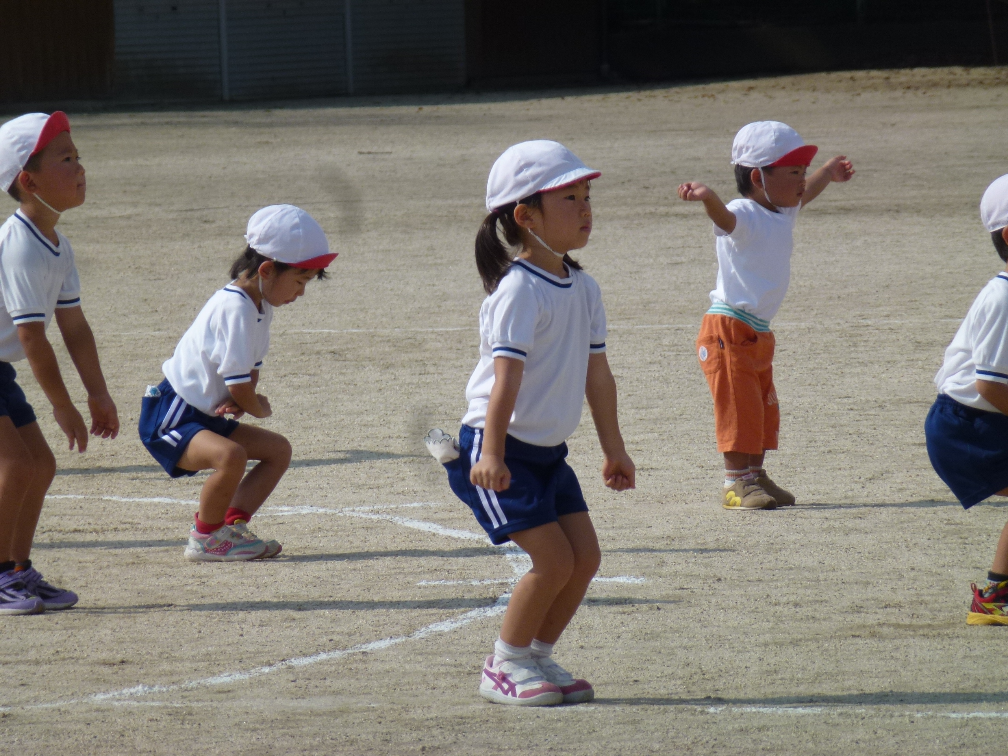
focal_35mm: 384
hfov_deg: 5.2
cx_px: 504
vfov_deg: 3.9
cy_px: 378
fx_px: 11182
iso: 100
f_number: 5.9
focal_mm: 68.8
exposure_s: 1/800
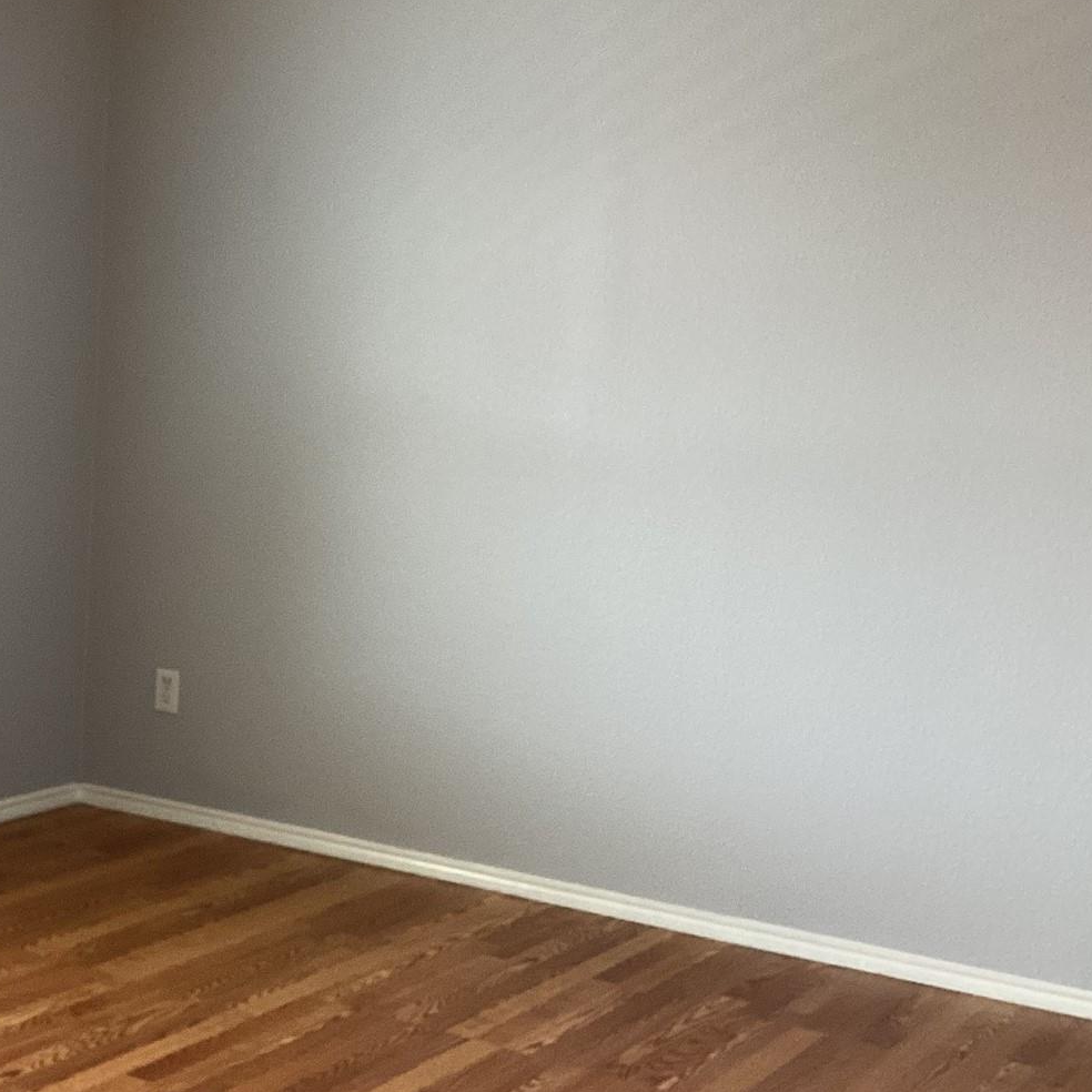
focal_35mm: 57
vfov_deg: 29.9
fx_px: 2034
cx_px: 21
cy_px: 677
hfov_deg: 28.4
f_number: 2.4
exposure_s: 1/60
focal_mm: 3.3
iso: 100
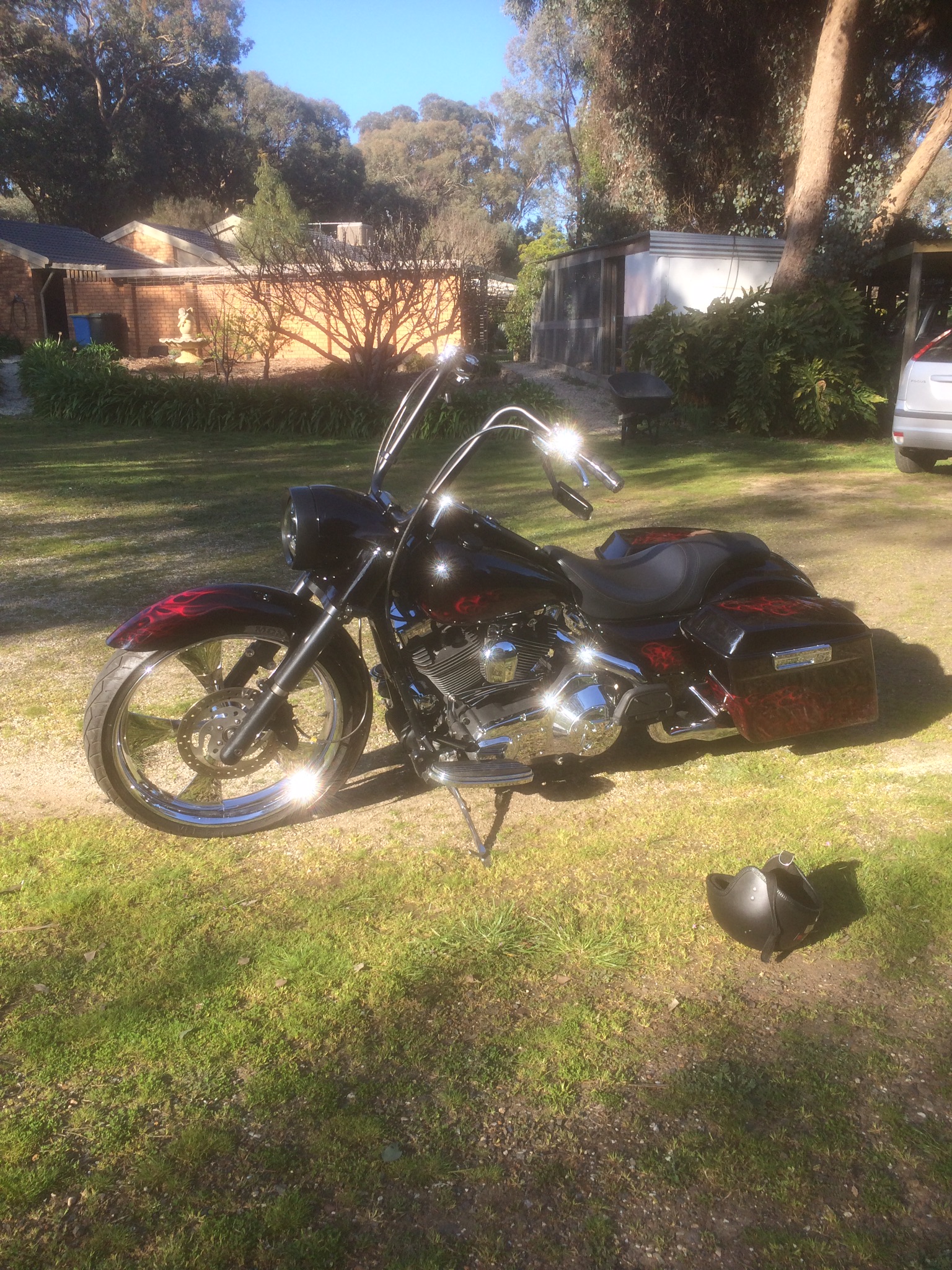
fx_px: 1063
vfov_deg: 61.7
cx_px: 476
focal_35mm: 29
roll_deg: +1.5
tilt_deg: -16.1
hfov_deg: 48.2
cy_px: 635
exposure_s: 1/622
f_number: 2.2
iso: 32
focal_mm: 4.15
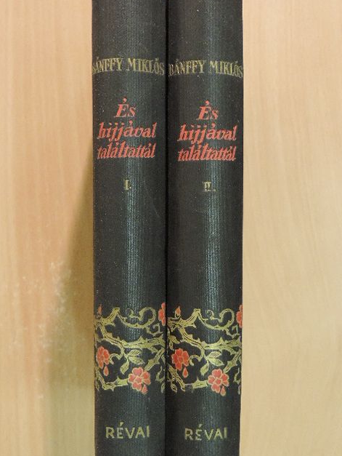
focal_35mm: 51
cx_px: 174
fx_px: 671
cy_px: 227
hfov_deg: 28.6
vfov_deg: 37.5
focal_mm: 8.9
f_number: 3.6
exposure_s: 1/60
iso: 1600
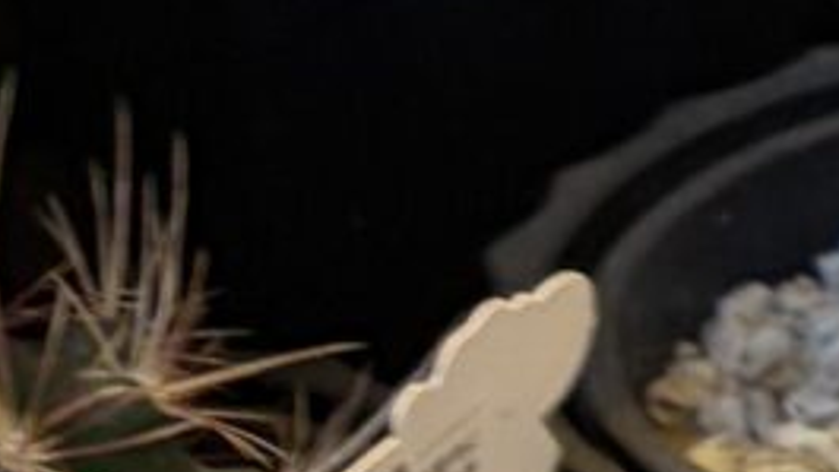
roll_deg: -5.7
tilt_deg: -34.7
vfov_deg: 4.4
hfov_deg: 6.8
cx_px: 2824
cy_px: 824
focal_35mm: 274
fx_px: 6095
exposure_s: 1/50
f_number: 1.6
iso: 80
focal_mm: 5.96
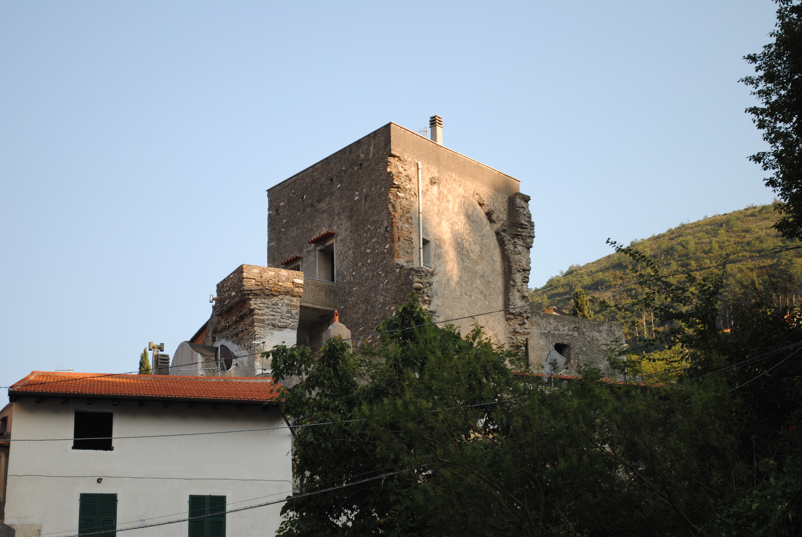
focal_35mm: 82
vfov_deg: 16.6
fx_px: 1840
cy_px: 268
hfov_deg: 24.6
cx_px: 401
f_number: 5.6
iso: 100
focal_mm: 55
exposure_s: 1/160
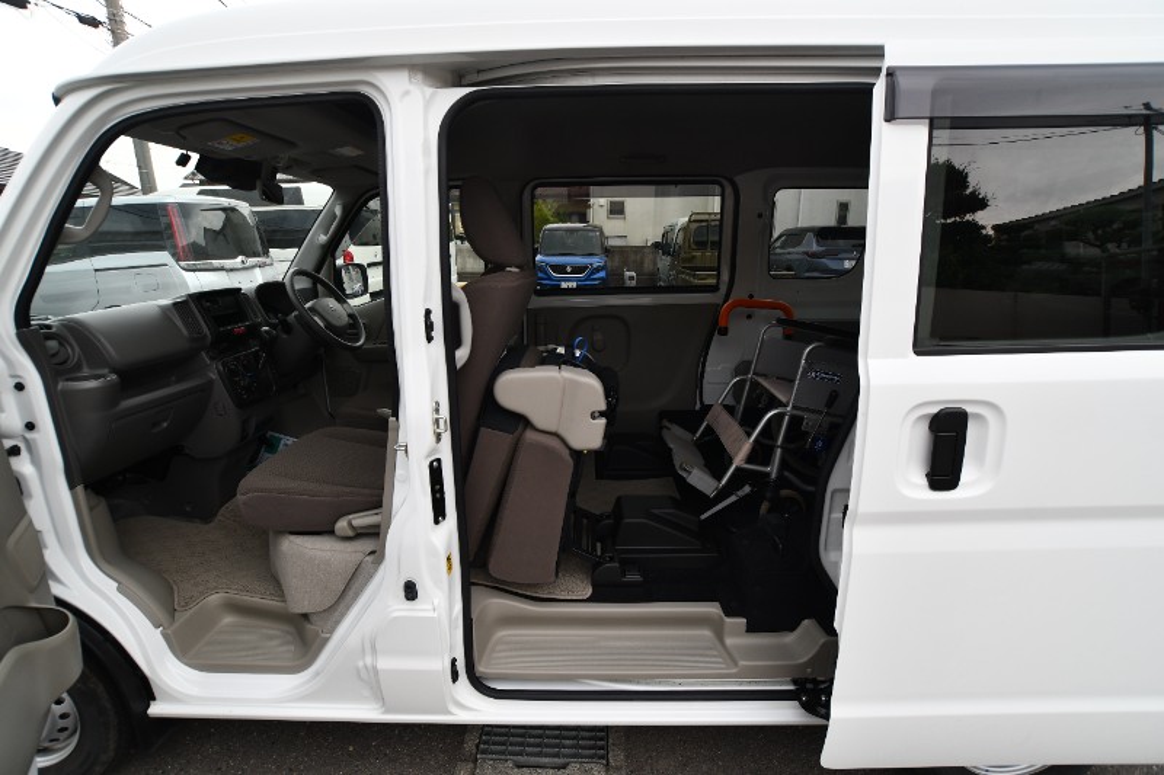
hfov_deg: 96.7
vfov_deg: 73.7
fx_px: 517
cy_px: 388
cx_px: 582
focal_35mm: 16
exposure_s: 1/250
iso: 200
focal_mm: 11
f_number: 5.6
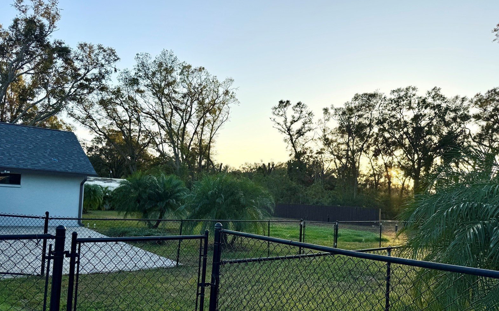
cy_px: 181
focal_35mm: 26
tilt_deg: +1.4
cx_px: 249
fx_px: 354
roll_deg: -3.4
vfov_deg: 47.4
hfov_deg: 70.4
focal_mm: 6.76
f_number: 1.78
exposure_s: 1/2105
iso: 80
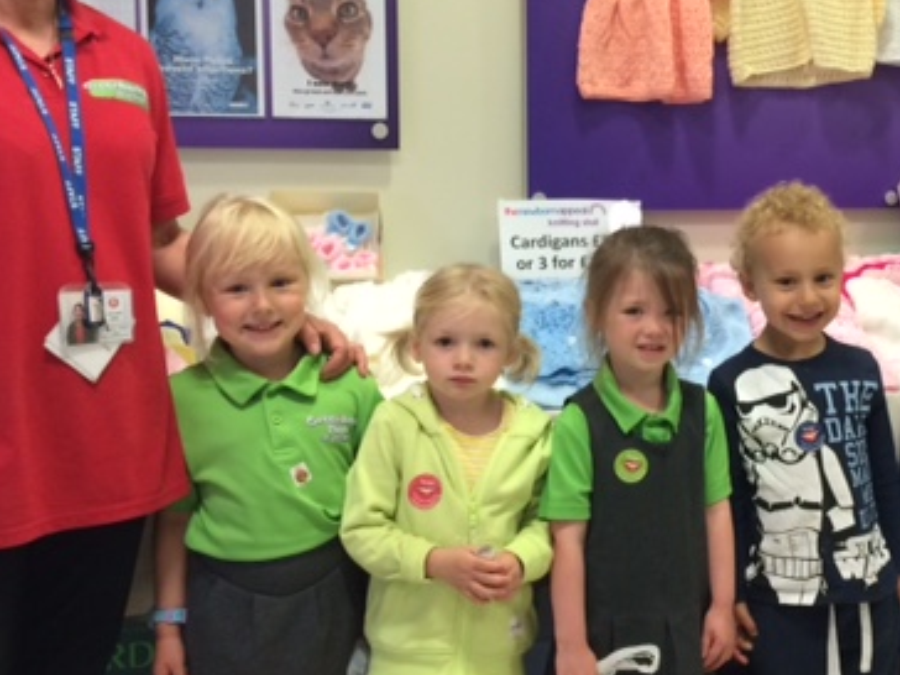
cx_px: 670
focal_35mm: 51
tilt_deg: -6.1
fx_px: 1326
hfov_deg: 36.6
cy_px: 260
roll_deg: -0.1
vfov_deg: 28.5
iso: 125
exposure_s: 1/33
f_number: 2.2
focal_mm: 4.15
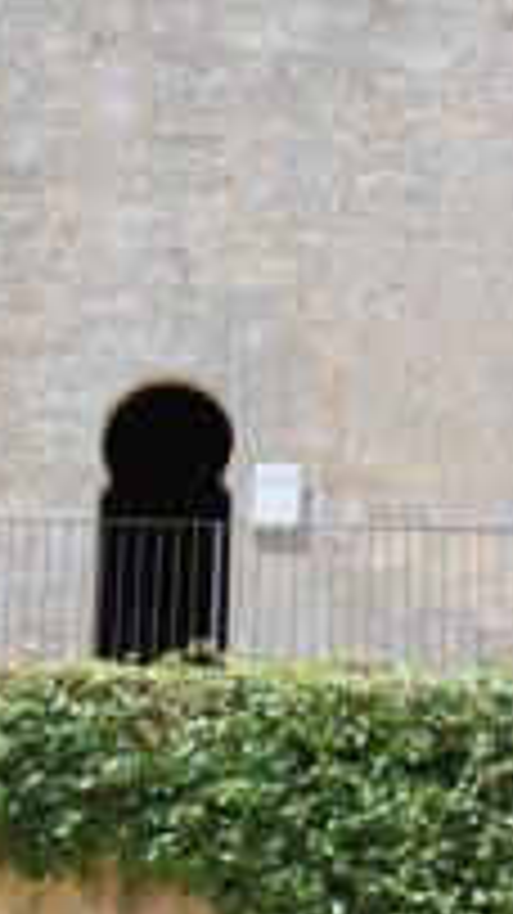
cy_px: 401
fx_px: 3559
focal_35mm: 147
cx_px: 187
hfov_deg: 8.2
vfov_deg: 14.6
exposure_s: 1/640
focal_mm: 38
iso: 1600
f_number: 13
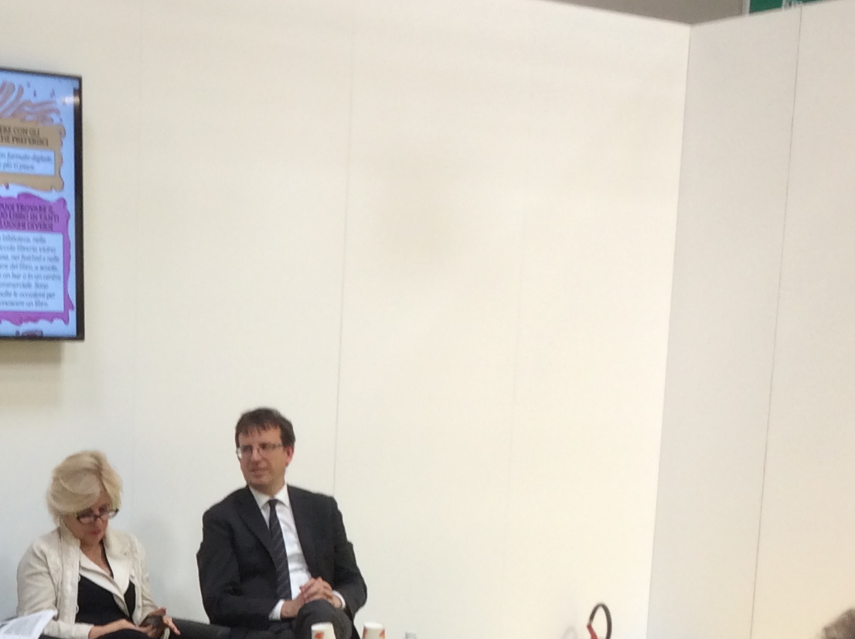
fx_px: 1850
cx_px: -65
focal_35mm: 75
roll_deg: +2.9
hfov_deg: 24.4
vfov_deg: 18.7
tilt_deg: -13.4
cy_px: 737
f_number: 2.4
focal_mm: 3.3
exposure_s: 1/33
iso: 40
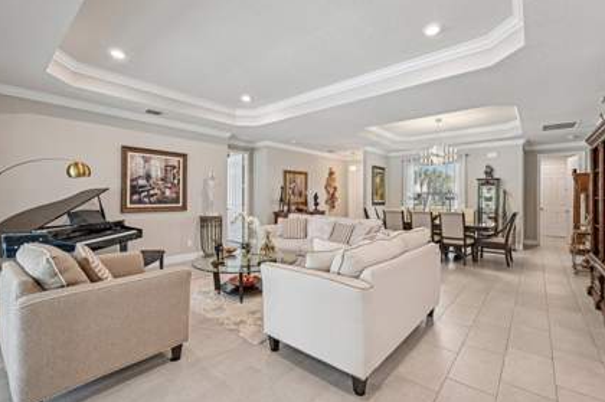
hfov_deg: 96.8
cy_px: 200
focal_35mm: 16
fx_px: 269
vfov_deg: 73.6
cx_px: 307
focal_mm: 14
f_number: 8
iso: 1600
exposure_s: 1/60
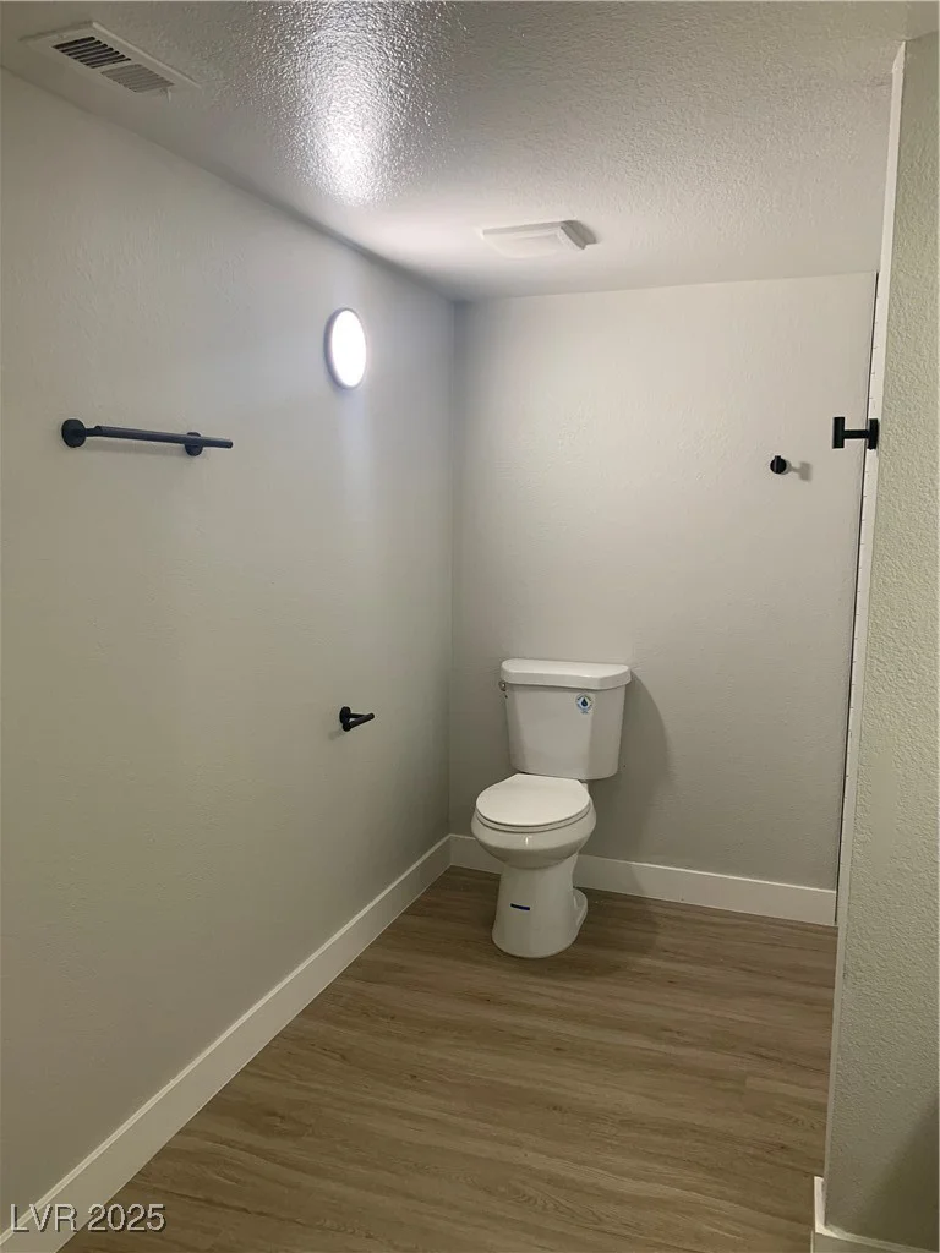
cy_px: 626
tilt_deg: -7.1
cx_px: 470
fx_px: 941
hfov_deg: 53.1
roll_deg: -0.5
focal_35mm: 26
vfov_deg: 67.3
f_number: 1.8
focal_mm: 4.25
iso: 100
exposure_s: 1/69
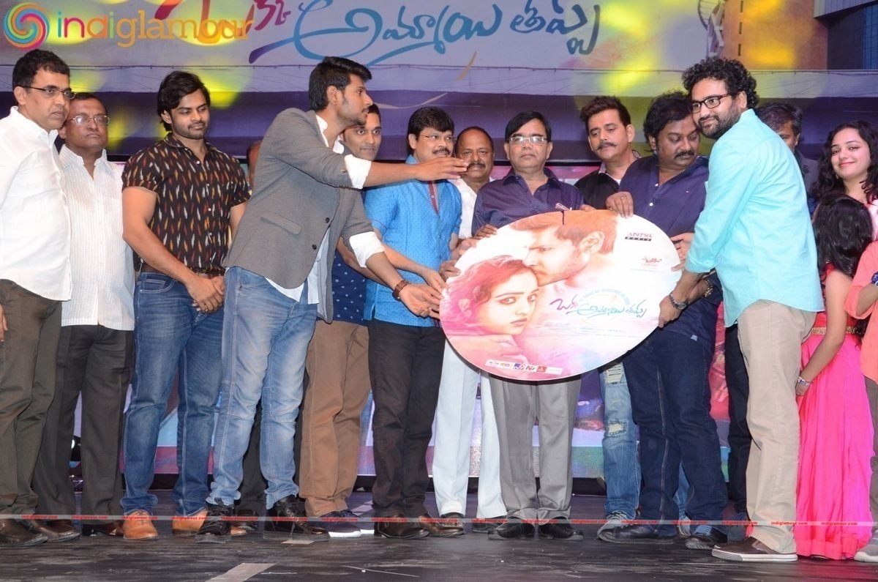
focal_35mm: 68
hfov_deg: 29.9
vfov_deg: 20.1
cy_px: 291
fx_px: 1643
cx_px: 439
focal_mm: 45
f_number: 6.3
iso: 1250
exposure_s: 1/125
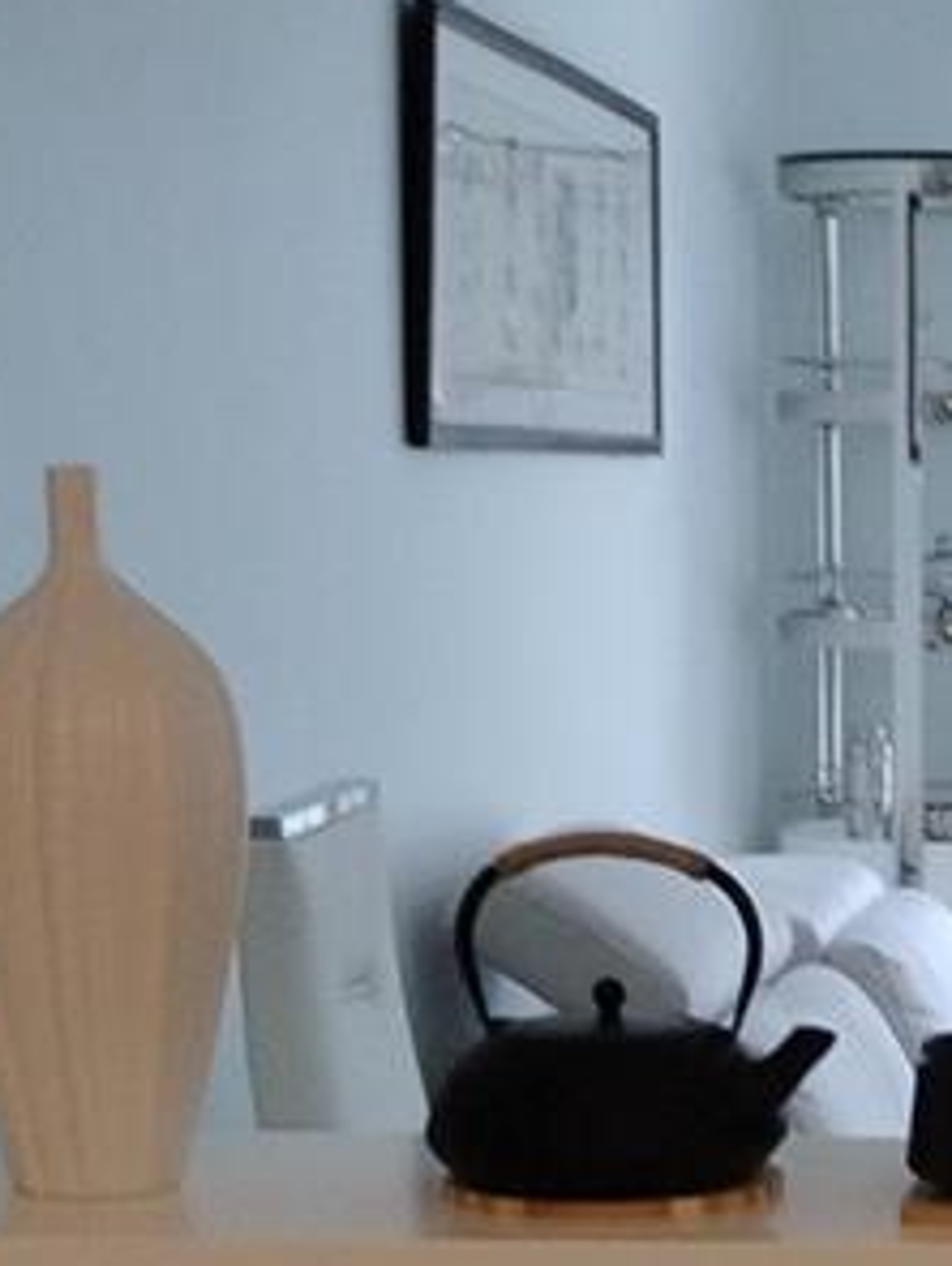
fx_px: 4171
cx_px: 1464
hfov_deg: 12.3
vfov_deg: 17.0
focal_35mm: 114
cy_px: 1112
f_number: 1.8
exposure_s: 1/120
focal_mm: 4.26
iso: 434
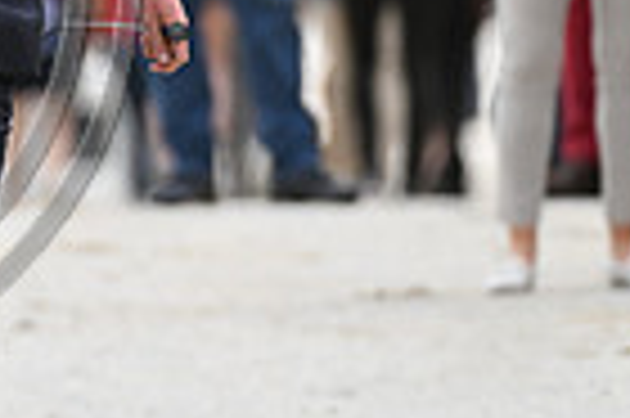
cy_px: -101
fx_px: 28998
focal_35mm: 1659
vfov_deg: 0.8
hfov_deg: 1.2
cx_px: -374
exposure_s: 1/1600
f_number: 5.6
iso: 500
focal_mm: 400
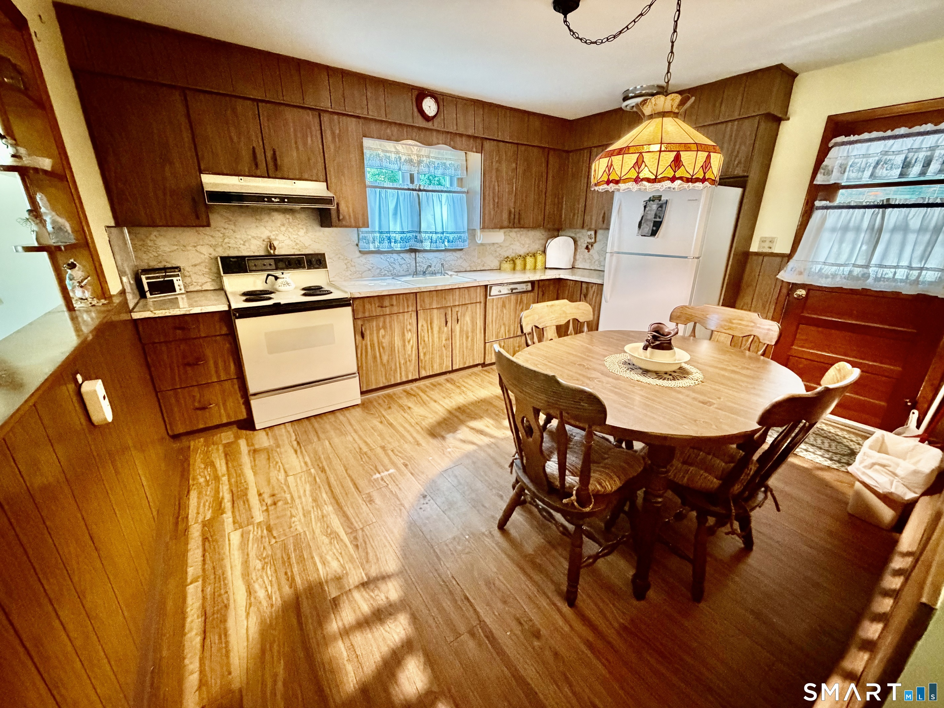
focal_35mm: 14
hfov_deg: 102.1
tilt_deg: -18.7
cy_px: 354
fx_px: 382
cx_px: 472
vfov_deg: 85.7
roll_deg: -0.8
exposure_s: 1/40
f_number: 2.2
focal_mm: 2.22
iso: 1000
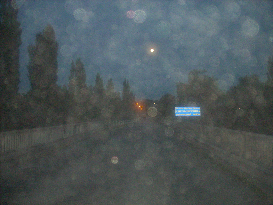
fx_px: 292
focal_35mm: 37
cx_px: 136
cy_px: 102
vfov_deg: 38.7
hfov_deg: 50.1
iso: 400
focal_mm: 6.2
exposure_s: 1/60
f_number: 2.8
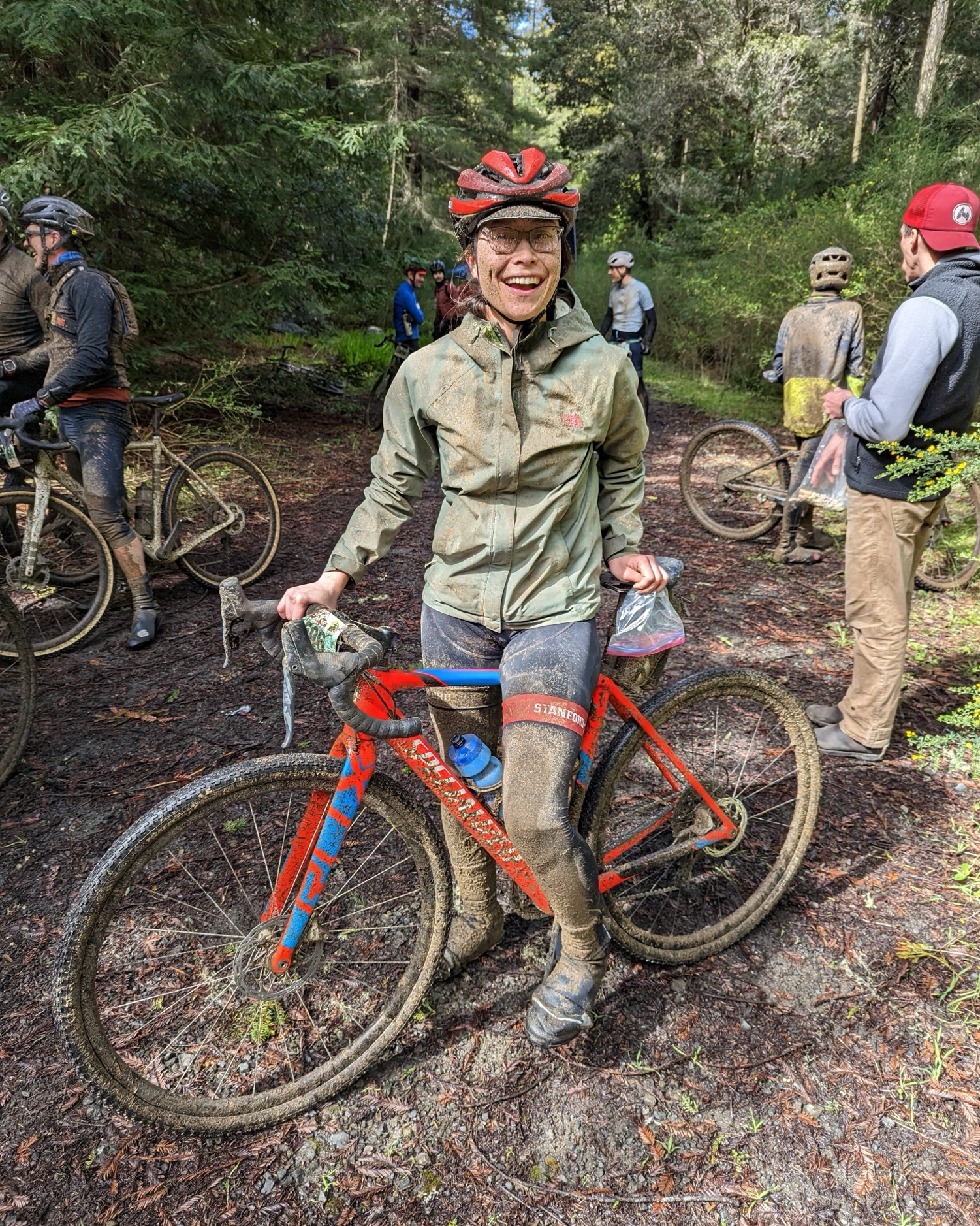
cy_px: 587
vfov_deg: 68.1
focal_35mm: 25
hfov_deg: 56.8
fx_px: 907
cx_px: 490
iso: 41
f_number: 1.85
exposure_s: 1/462
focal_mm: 6.81
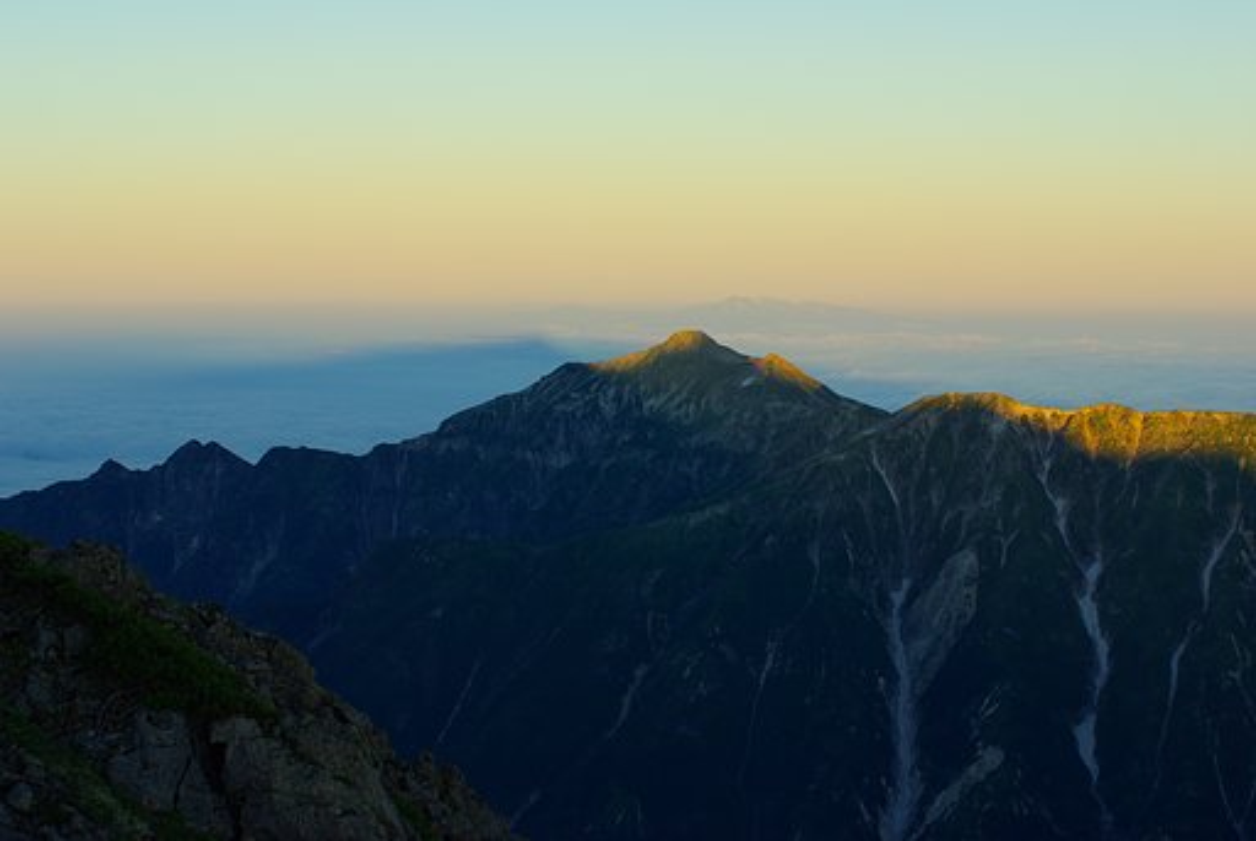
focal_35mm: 75
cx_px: 628
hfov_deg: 27.0
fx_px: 2620
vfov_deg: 18.2
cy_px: 420
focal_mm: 50
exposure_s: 1/90
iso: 100
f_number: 4
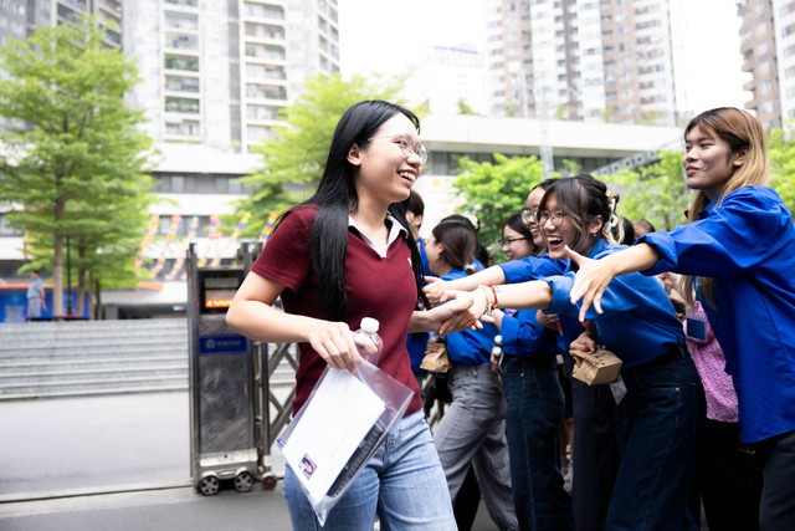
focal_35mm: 35
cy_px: 266
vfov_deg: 37.9
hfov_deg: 54.4
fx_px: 773
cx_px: 398
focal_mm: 35
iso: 1250
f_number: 3.2
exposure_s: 1/320
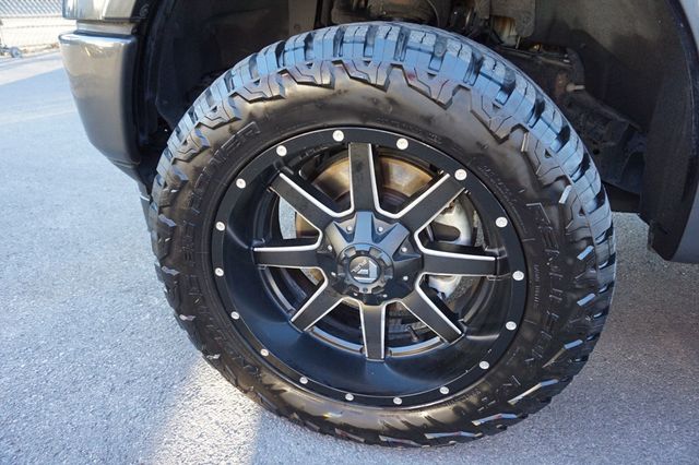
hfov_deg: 73.8
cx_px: 350
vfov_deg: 53.1
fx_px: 466
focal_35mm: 24
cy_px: 232
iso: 1000
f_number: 4
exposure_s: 1/160
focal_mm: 16
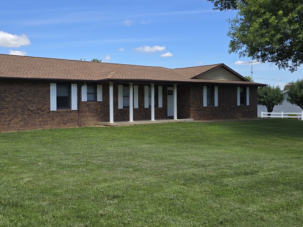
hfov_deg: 46.5
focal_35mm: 40
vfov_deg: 35.9
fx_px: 350
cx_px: 117
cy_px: 103
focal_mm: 6.3
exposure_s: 1/604
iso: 12
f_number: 1.7
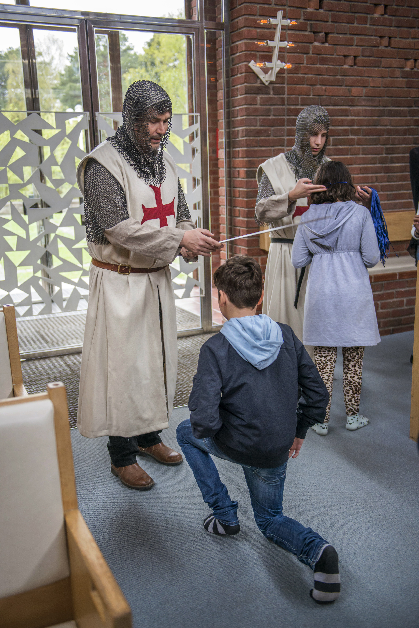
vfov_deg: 53.1
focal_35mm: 36
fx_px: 628
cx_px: 210
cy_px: 314
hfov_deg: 36.9
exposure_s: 1/200
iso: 1100
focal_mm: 36
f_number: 2.8
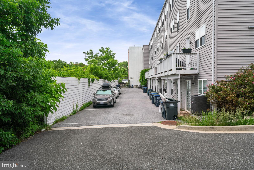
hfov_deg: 69.4
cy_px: 85
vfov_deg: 49.6
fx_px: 183
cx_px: 127
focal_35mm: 26
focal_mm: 26
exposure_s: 1/250
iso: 400
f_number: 9
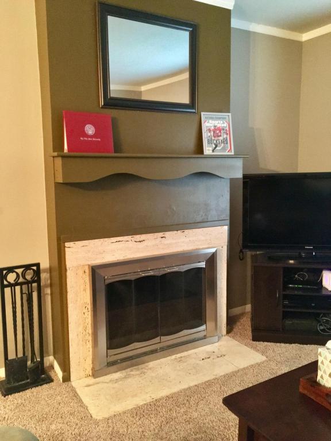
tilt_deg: -8.4
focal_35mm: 29
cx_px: 166
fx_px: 370
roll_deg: +0.7
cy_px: 220
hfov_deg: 48.2
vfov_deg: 61.7
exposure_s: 1/15
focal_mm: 4.15
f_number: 2.2
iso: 400
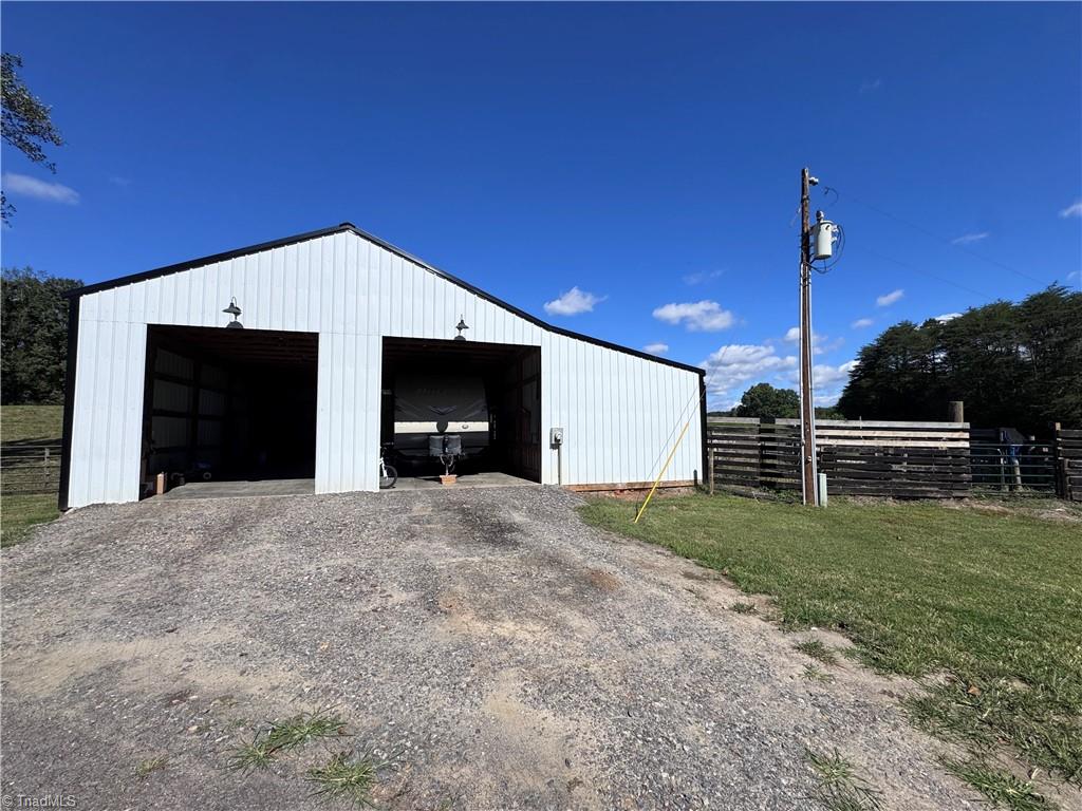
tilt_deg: +3.8
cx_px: 541
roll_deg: +0.4
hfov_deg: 102.1
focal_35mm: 14
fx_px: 438
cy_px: 406
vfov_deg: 85.7
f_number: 2.2
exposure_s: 1/3906
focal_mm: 2.22
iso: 40
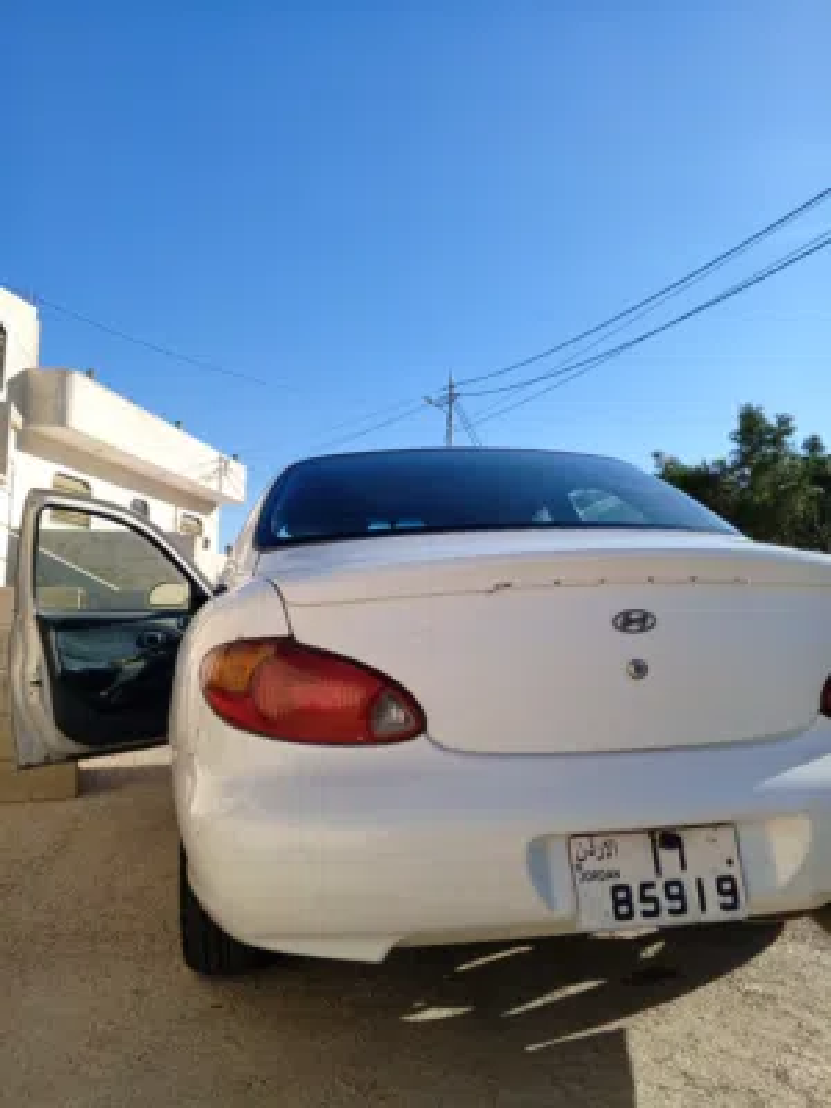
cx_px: 416
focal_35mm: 27
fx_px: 864
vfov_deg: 65.3
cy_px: 554
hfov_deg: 51.4
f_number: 1.6
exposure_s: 1/811
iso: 58
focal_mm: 4.09
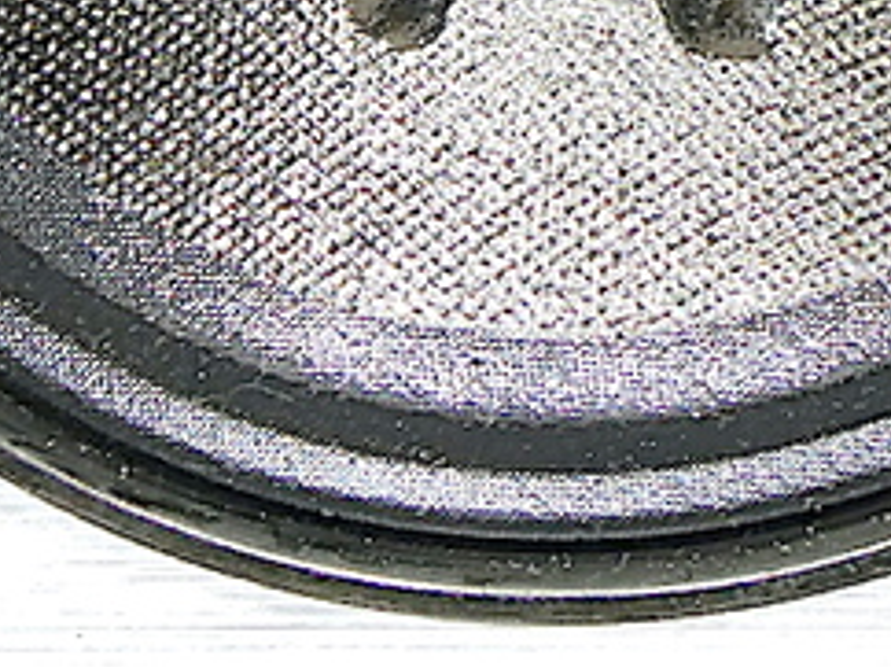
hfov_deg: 3.1
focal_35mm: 635
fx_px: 16328
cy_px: -380
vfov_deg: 2.3
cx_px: 589
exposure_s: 1/1.6
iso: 200
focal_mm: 28.7
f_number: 5.5
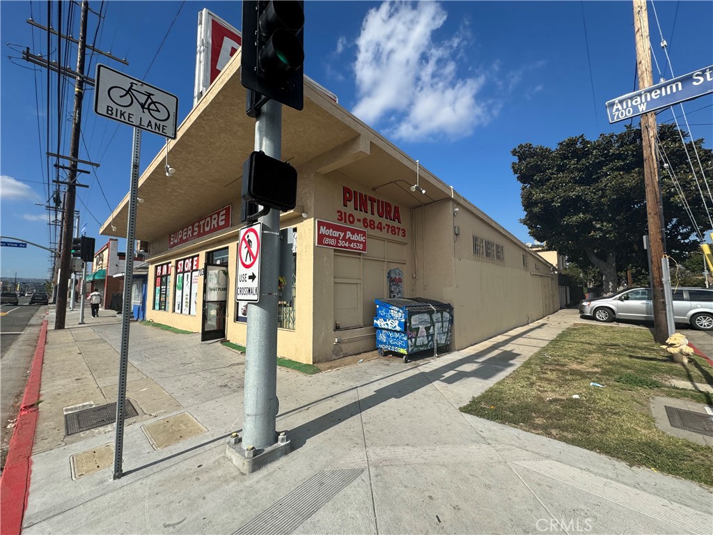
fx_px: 288
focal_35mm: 14
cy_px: 268
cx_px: 356
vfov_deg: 85.7
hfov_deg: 102.1
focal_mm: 2.22
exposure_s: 1/2415
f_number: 2.2
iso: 50
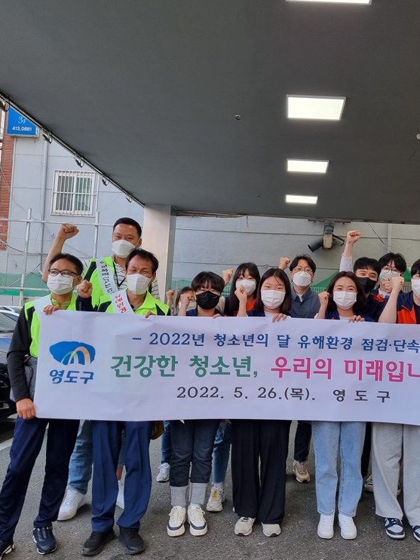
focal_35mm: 35
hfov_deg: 40.4
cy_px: 280
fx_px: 566
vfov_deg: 52.6
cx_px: 266
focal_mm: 5.4
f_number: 1.8
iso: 50
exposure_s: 1/121
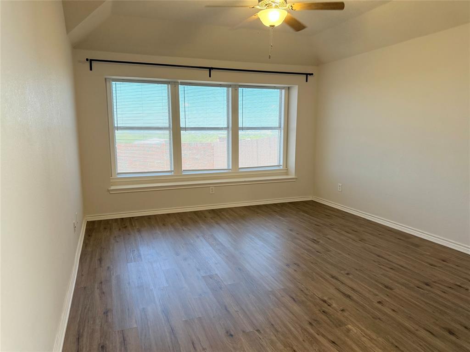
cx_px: 235
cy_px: 176
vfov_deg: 56.8
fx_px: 326
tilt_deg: -7.8
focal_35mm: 24
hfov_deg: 71.6
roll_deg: +0.2
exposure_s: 1/120
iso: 200
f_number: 1.78
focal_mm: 6.76
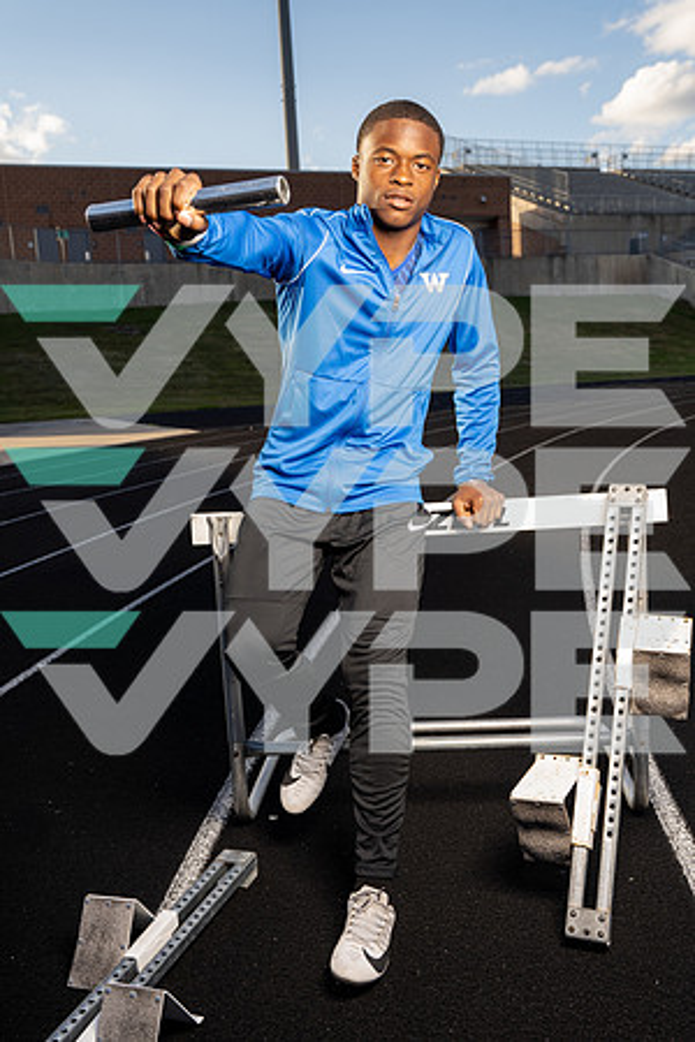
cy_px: 521
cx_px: 348
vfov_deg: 54.4
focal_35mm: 35
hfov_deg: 37.9
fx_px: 1013
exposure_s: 1/250
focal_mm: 35
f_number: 7.1
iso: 200
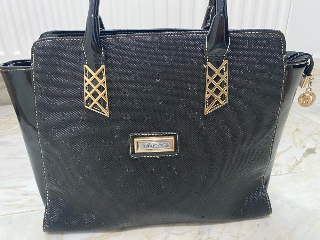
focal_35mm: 26
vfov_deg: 53.1
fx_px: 240
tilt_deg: -23.7
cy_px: 120
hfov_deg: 67.3
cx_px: 160
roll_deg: +2.4
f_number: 1.8
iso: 800
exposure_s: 1/25
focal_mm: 4.25
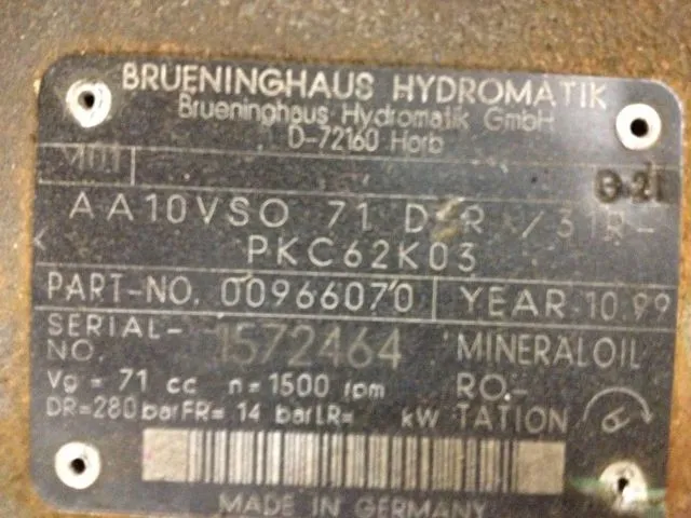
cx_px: 346
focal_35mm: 35
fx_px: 699
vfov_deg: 40.7
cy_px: 259
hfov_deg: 52.6
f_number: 2.4
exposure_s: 1/15
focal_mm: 4.28
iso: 640
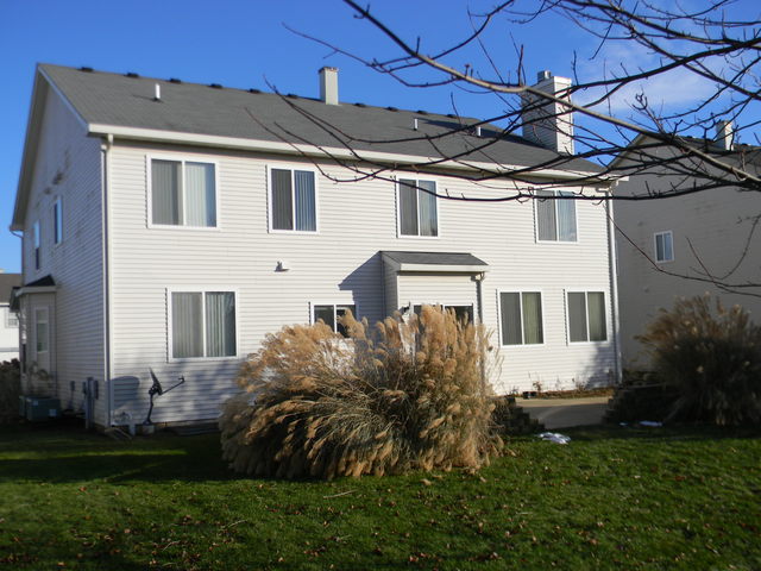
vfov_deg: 39.7
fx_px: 791
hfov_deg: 51.4
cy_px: 286
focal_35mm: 36
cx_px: 380
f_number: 7.4
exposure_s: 1/214
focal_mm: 6.4
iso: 80
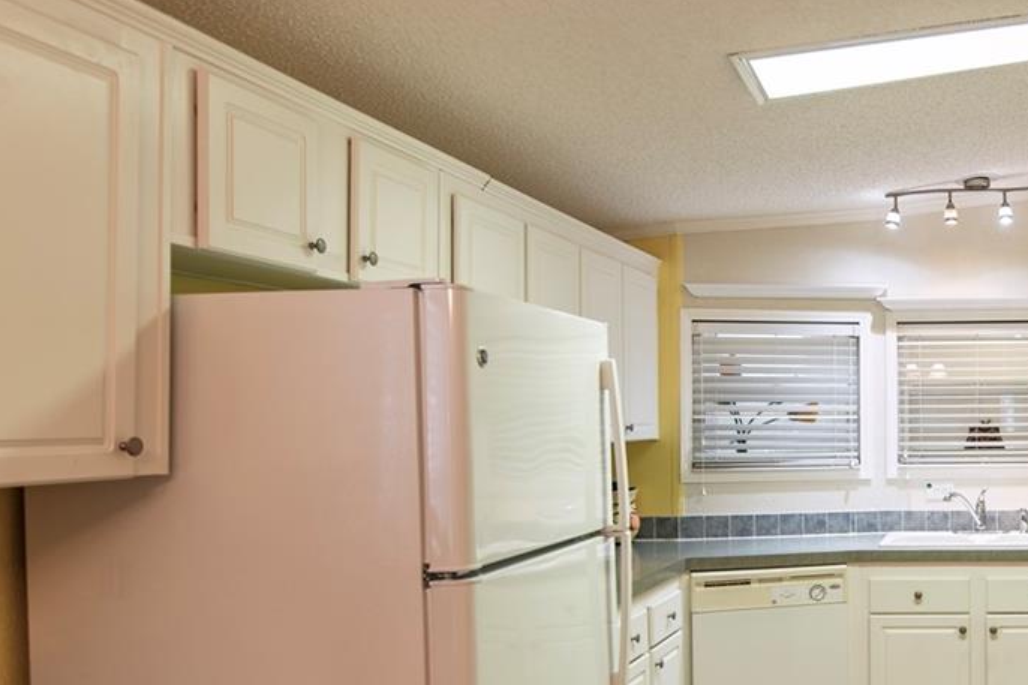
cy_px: 408
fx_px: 999
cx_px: 955
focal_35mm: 35
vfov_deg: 37.7
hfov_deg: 47.9
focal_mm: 15
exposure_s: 1/13
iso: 100
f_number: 2.8
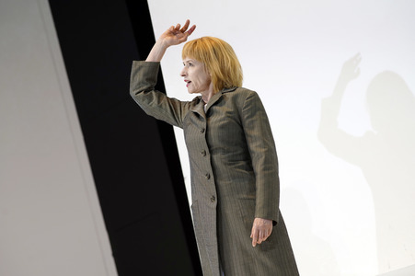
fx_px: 2304
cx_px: 208
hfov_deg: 10.3
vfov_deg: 6.9
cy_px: 138
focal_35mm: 200
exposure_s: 1/200
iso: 640
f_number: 4.5
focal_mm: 200
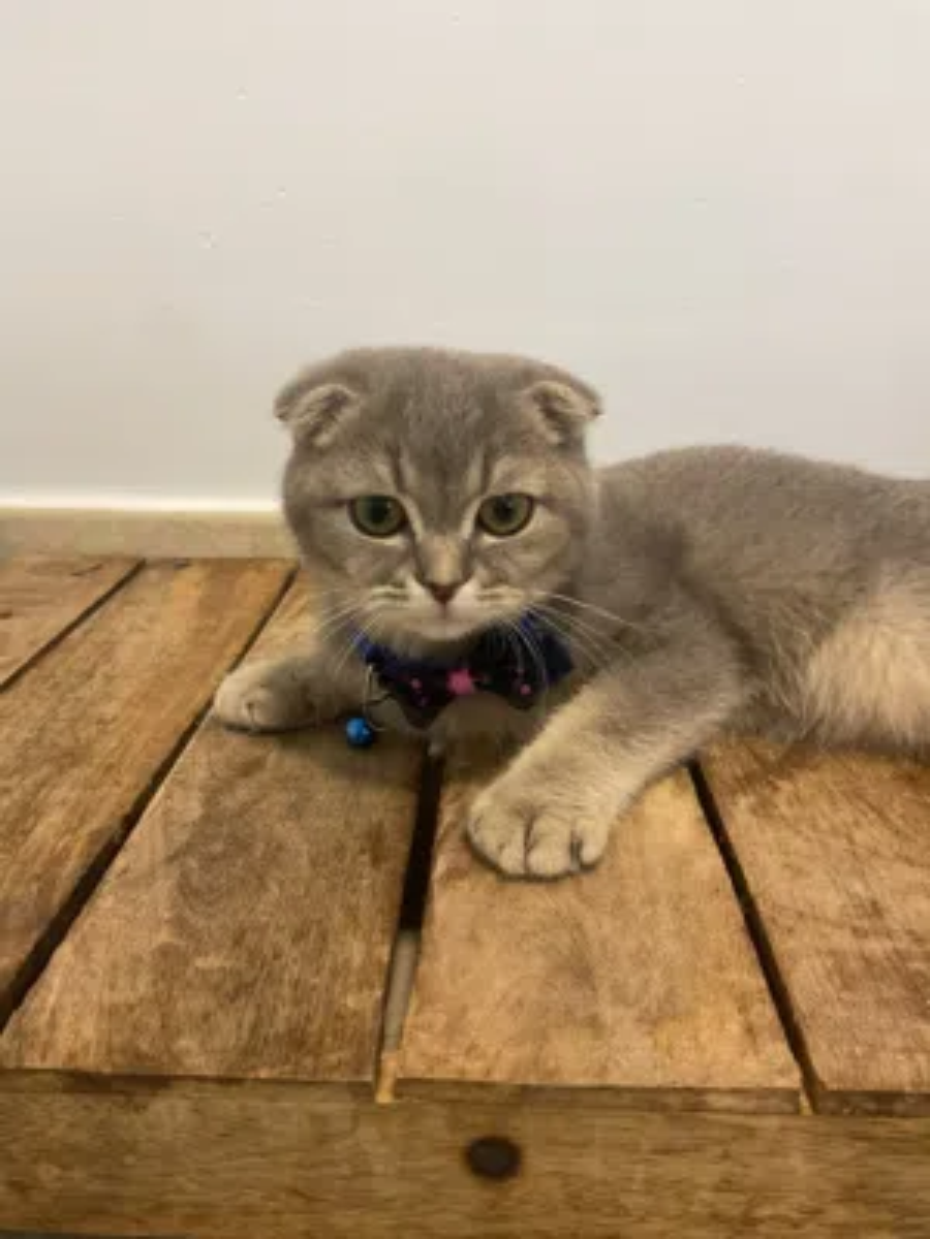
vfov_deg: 61.7
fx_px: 1039
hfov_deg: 48.2
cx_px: 465
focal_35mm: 29
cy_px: 620
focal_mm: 3
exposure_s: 1/40
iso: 200
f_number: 1.8
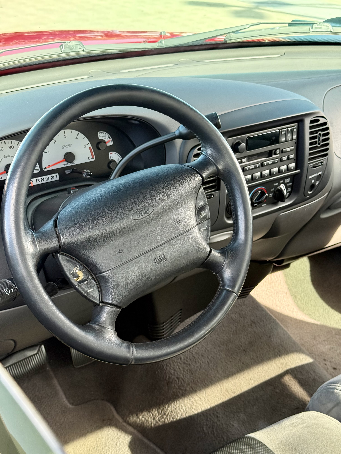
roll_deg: -3.9
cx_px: 170
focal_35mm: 48
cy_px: 227
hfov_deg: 30.3
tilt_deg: -27.8
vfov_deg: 39.7
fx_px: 630
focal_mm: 6.76
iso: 200
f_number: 1.78
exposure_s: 1/120
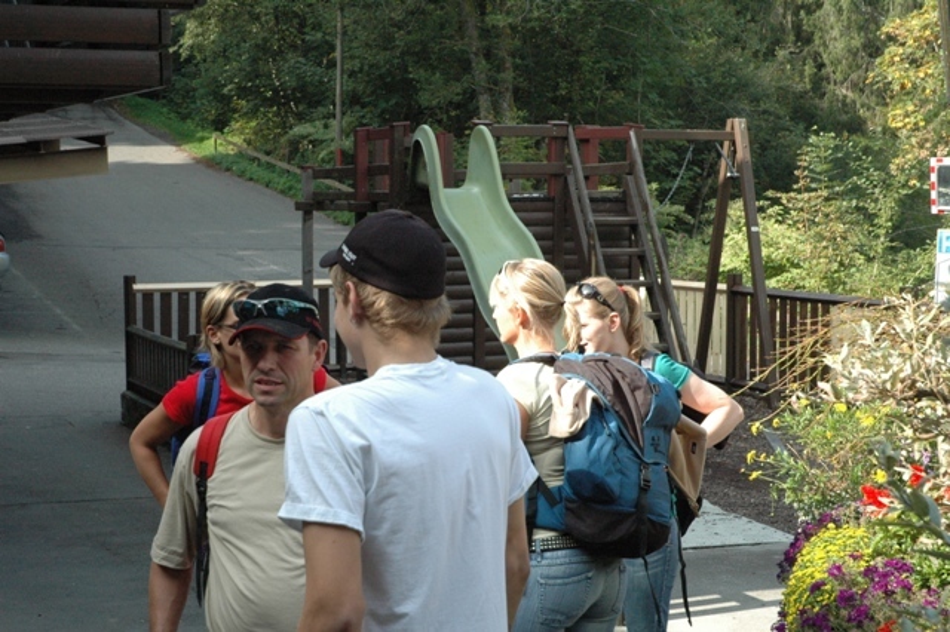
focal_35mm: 75
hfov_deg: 27.0
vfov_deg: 18.2
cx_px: 475
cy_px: 316
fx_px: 1978
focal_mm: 50
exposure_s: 1/400
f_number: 10
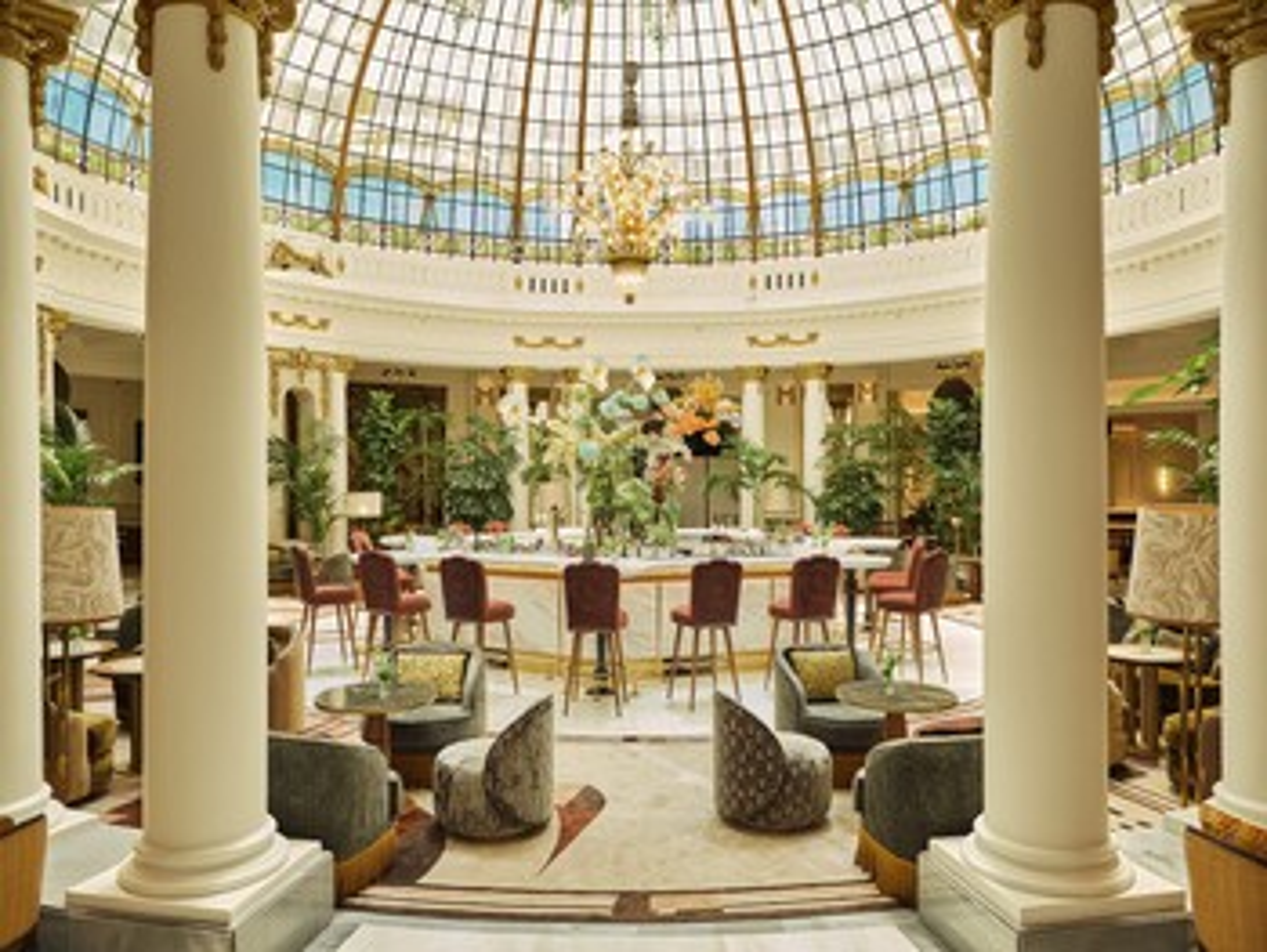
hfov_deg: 69.4
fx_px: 916
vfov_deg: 54.9
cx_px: 634
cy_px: 476
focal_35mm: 25
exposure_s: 1/5
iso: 100
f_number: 8
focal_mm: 32
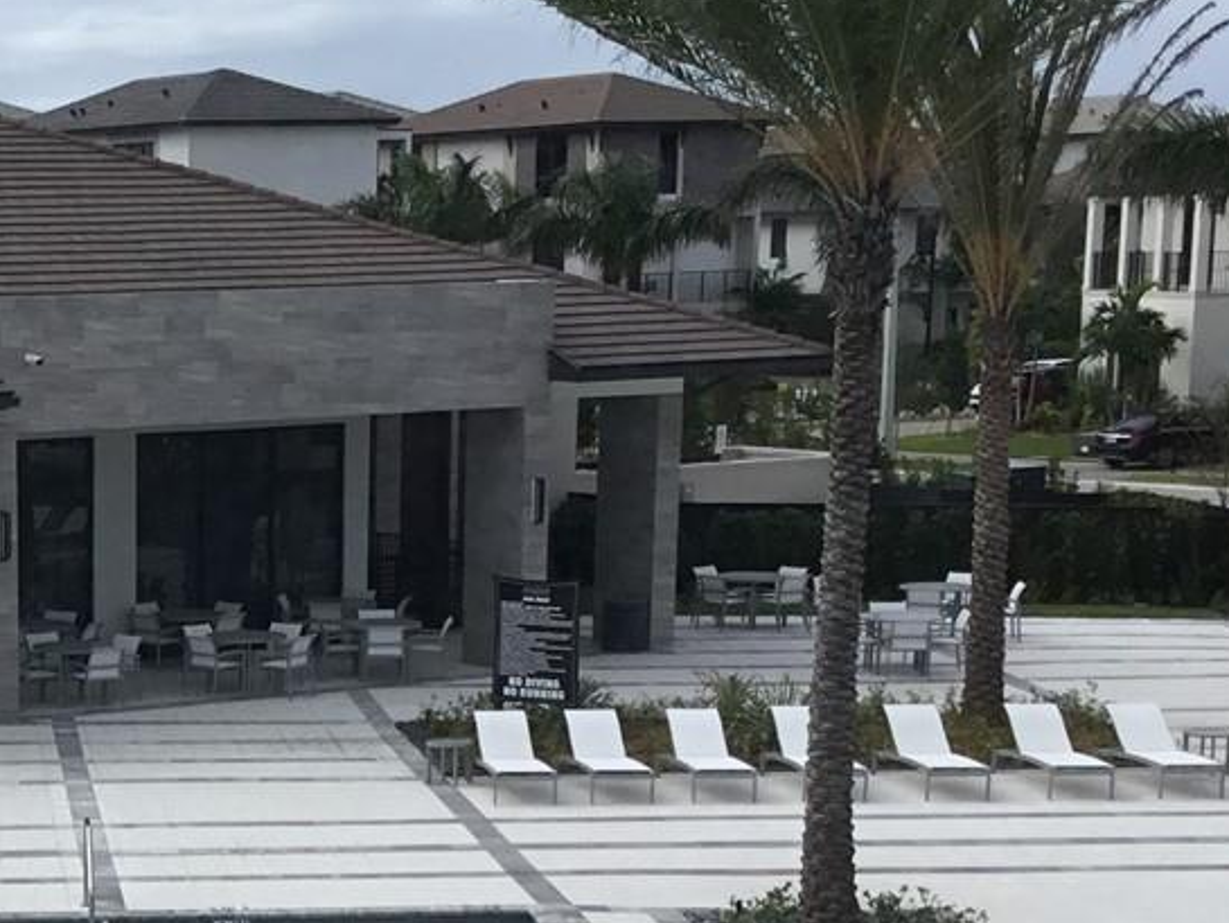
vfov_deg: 15.9
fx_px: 3232
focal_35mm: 91
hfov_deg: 20.5
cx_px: -147
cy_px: 943
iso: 25
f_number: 2.4
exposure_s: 1/776
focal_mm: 3.3
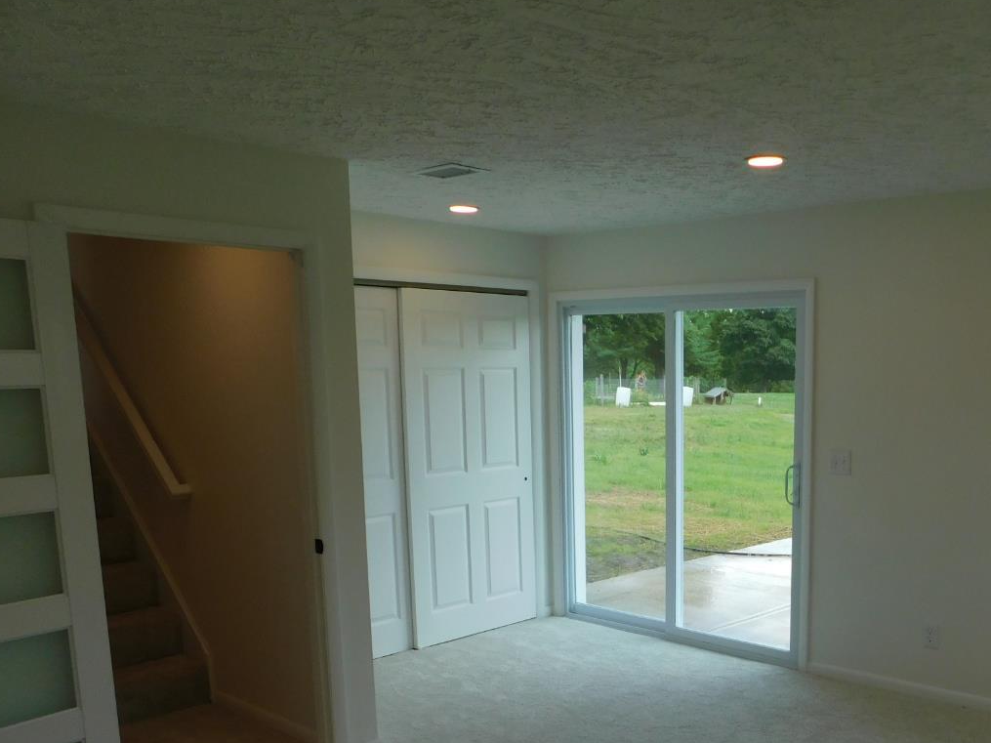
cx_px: 693
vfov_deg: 40.9
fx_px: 973
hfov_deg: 52.5
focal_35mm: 34
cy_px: 536
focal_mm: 4
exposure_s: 1/320
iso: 125
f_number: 3
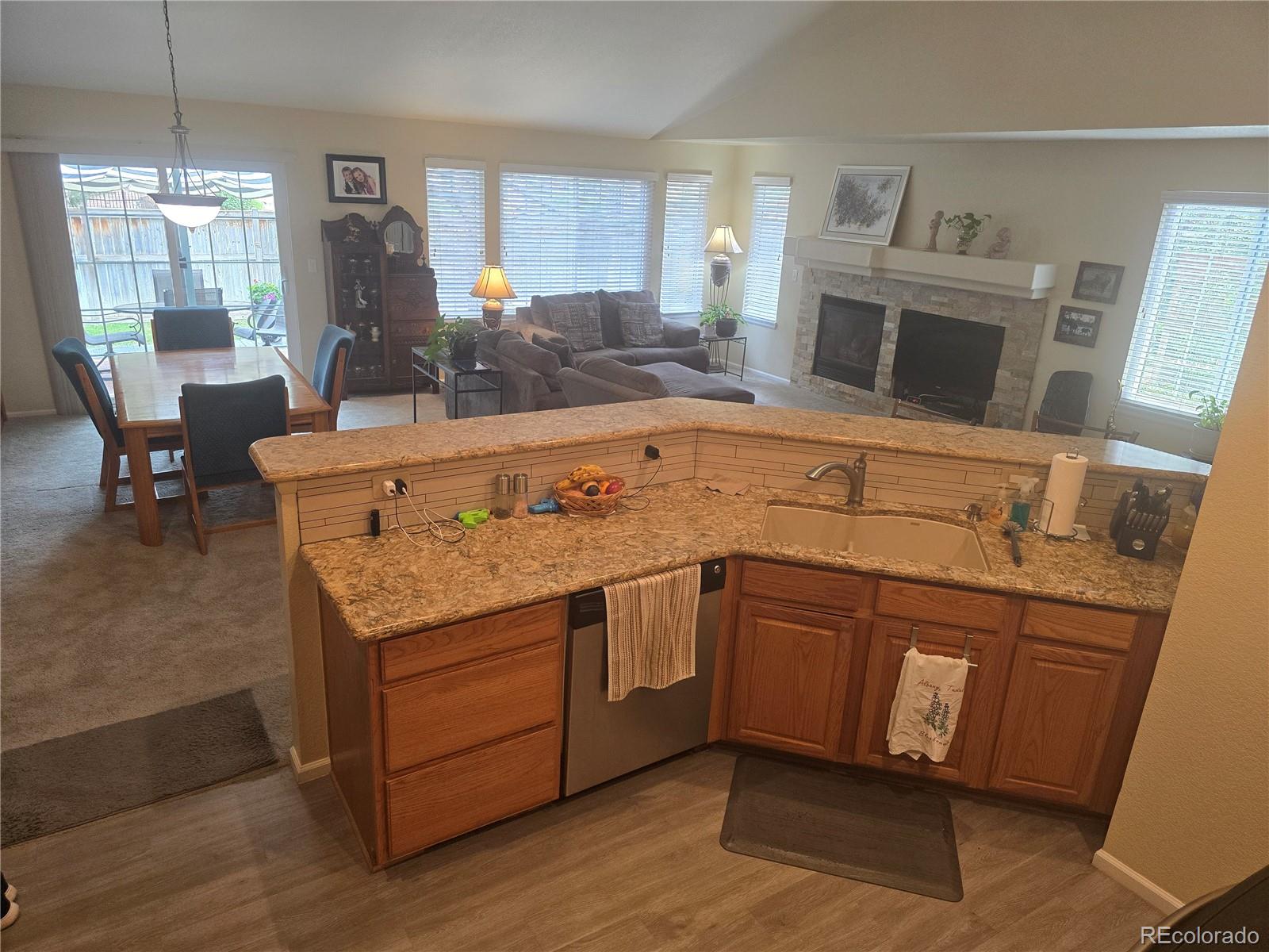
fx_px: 843
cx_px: 634
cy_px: 476
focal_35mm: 23
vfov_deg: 58.9
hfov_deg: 73.9
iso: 320
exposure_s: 1/120
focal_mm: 6.3
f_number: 1.7
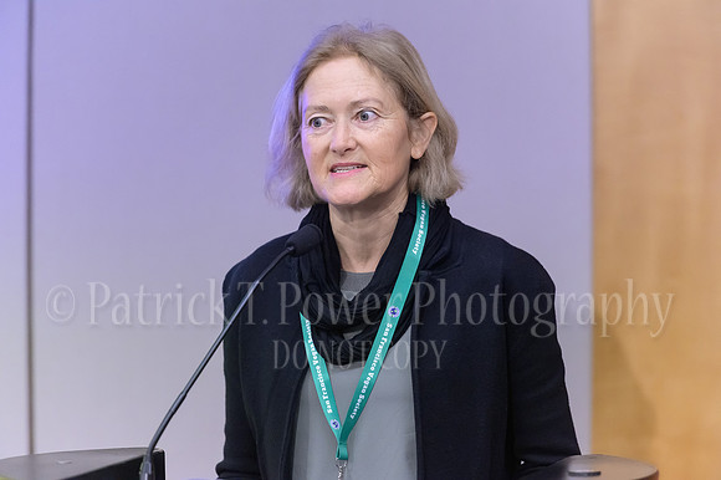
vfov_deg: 4.9
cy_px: 240
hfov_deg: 7.4
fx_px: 5604
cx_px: 360
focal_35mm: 280
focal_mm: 280
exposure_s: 1/400
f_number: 4
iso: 5000
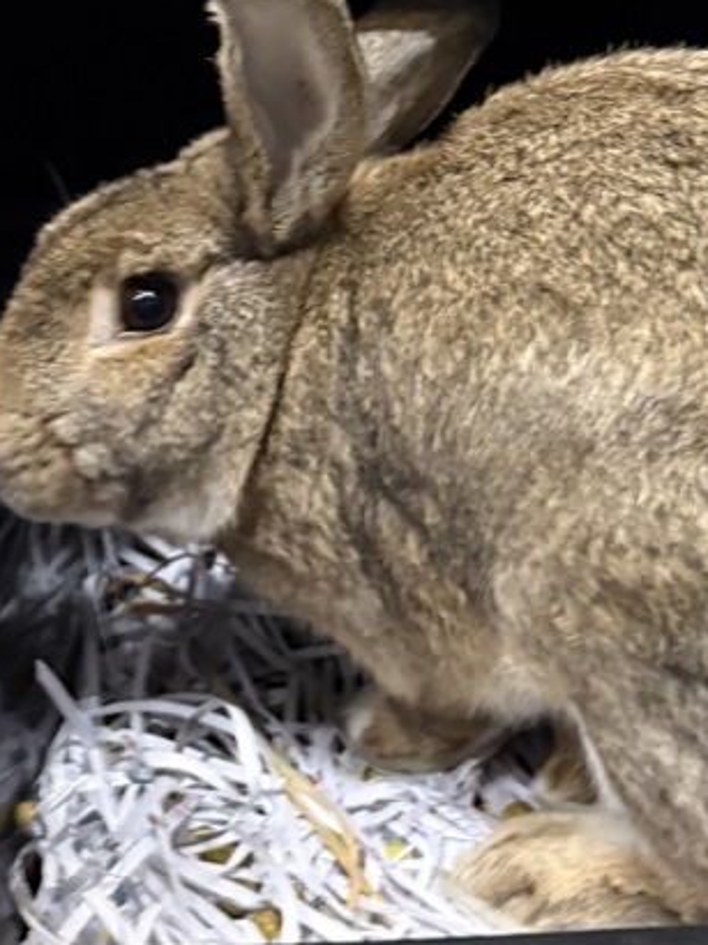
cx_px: 494
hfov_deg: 24.2
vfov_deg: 31.7
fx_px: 1638
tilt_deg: -11.9
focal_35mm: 60
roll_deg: +3.6
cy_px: 249
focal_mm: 6.76
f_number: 1.78
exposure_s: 1/50
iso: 800
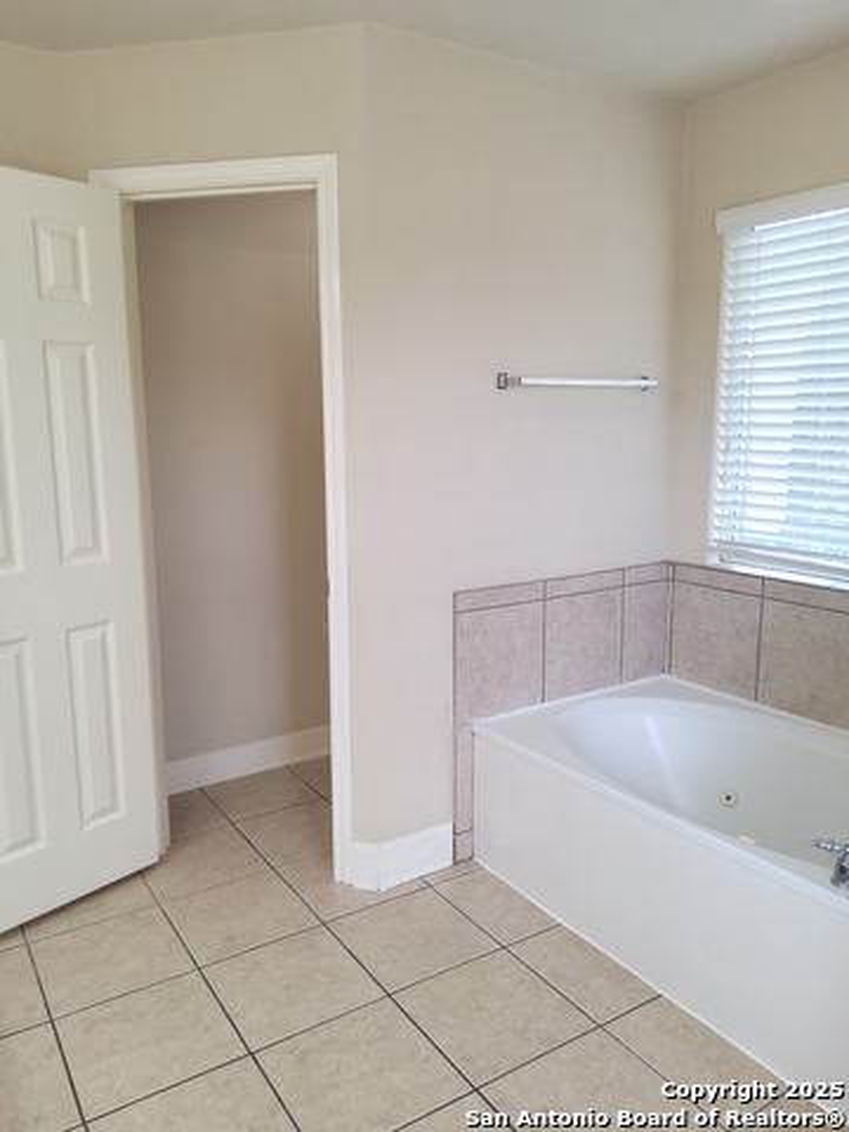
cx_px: 424
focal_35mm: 26
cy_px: 566
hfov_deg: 53.1
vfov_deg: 67.3
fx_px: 850
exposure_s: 1/60
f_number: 2
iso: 64
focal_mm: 3.08
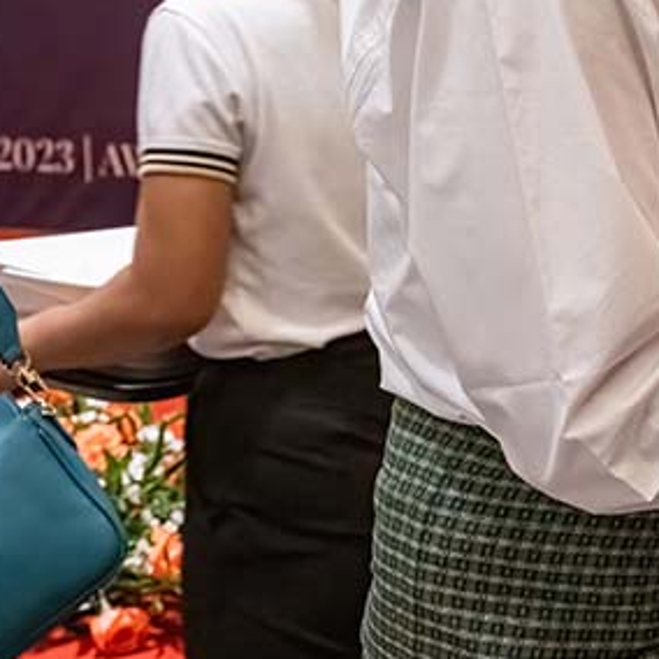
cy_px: -58
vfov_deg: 15.2
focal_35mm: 112
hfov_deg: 14.3
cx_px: 1060
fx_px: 2412
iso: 11400
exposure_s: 1/200
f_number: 6.3
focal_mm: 39
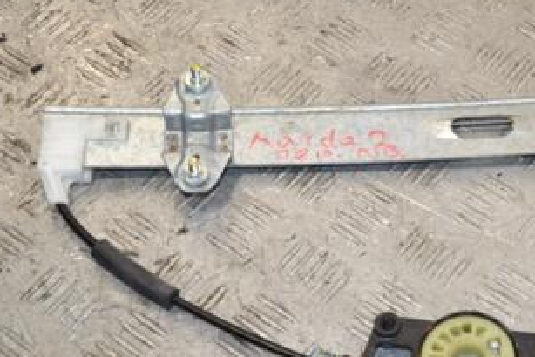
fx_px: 1308
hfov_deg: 22.4
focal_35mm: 88
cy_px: 218
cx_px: 500
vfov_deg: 15.5
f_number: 7.1
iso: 800
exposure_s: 1/200
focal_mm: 30
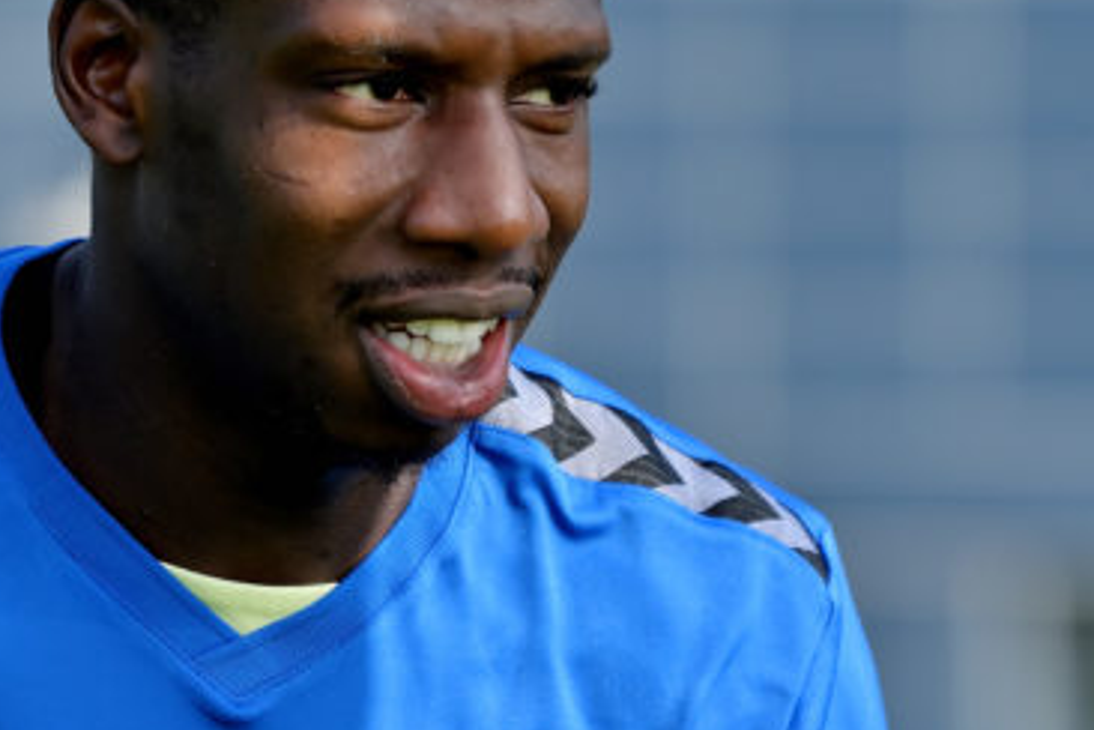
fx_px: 12458
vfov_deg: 3.4
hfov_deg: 5.0
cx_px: 332
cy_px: 344
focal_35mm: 410
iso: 100
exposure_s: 1/1000
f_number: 3.5
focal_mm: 200
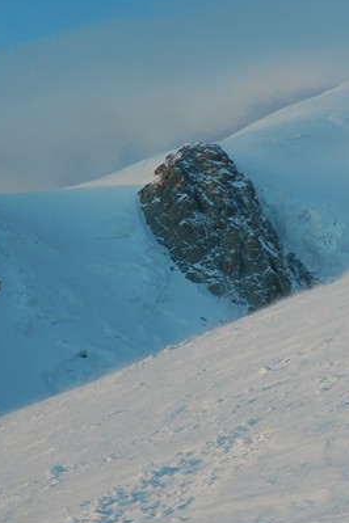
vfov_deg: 16.4
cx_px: 489
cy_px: 218
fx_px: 1818
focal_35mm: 125
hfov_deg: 10.7
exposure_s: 1/100
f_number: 4.2
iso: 125
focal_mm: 10.8
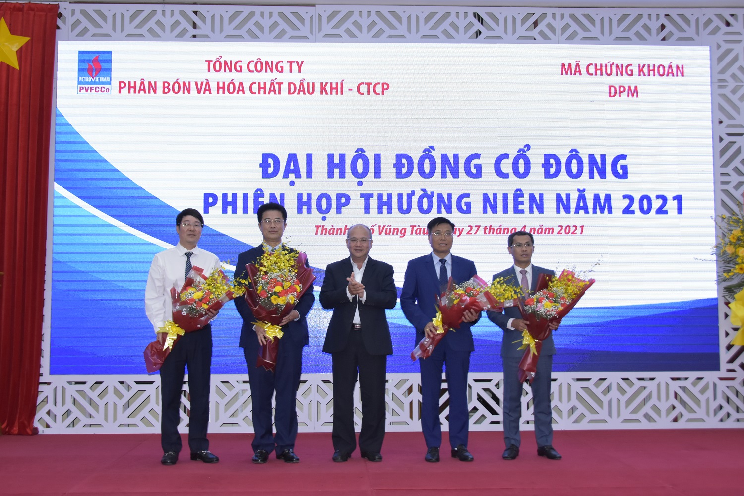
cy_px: 248
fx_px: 899
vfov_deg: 30.8
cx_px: 372
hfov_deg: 45.0
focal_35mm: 44
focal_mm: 29
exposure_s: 1/80
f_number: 6.3
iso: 2000
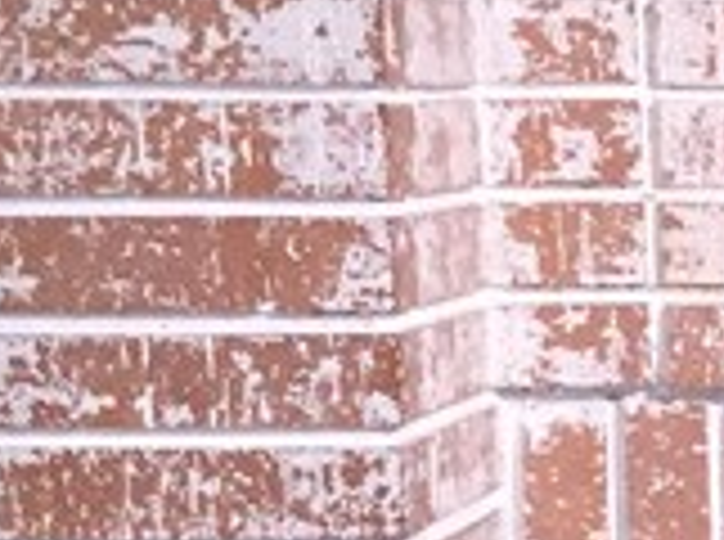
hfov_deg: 9.9
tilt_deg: -10.7
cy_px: 801
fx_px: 3861
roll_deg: -0.9
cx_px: 1511
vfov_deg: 7.8
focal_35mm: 185
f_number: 2.2
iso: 200
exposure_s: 1/20
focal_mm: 4.15
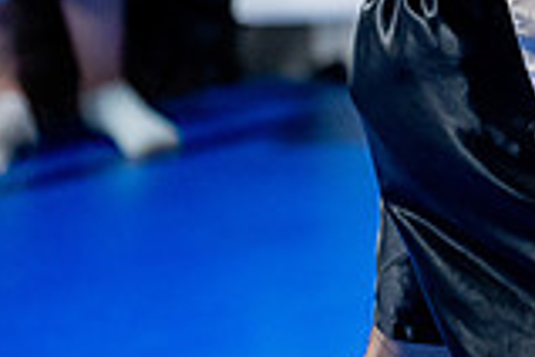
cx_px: 929
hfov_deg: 6.2
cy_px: -268
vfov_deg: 4.2
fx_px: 4874
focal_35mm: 328
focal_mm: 90
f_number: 2
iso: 4000
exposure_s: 1/800
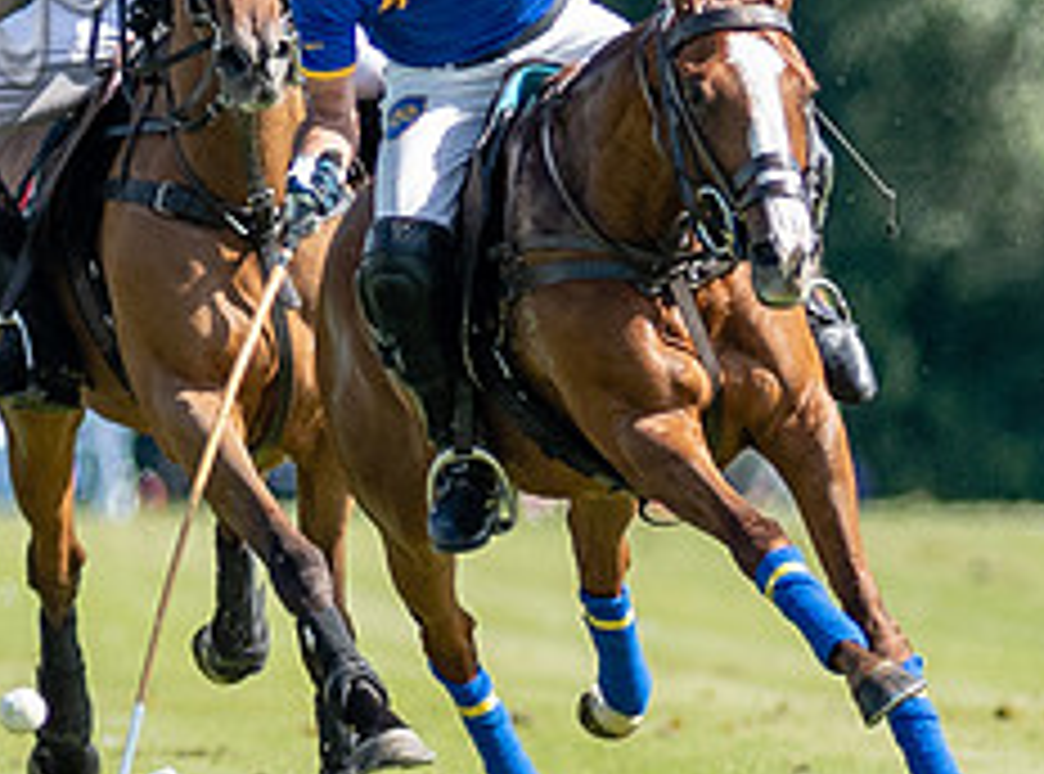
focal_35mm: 2361
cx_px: 685
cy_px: 538
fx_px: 70913
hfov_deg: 0.8
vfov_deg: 0.6
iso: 250
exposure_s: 1/2000
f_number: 2.8
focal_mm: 300
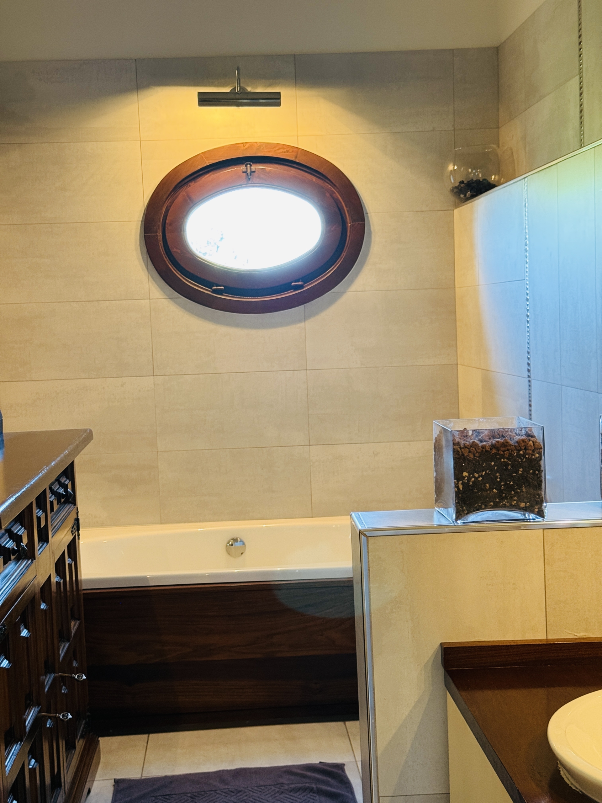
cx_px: 301
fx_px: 1113
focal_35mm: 48
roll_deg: +2.0
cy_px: 402
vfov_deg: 39.7
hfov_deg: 30.3
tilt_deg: -4.6
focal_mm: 6.76
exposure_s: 1/50
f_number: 1.78
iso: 160
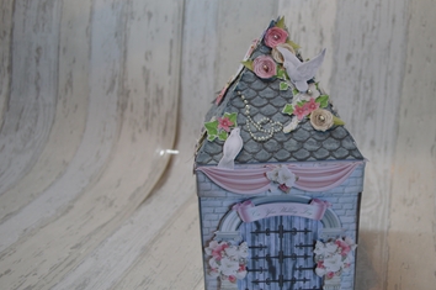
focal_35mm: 42
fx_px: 508
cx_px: 267
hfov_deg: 46.1
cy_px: 159
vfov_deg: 31.8
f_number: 3.8
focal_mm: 22
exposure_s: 1/50
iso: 400
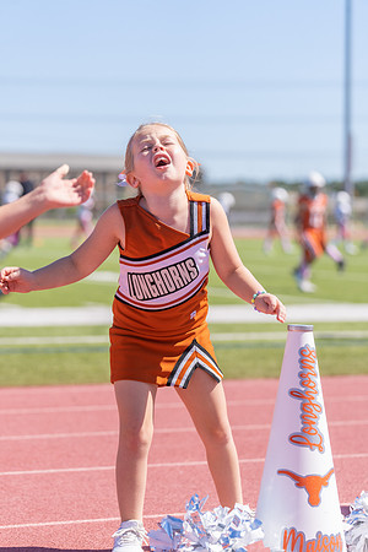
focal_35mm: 119
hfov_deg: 11.5
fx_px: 1825
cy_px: 276
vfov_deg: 17.2
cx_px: 184
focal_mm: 119
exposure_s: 1/1000
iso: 125
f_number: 4
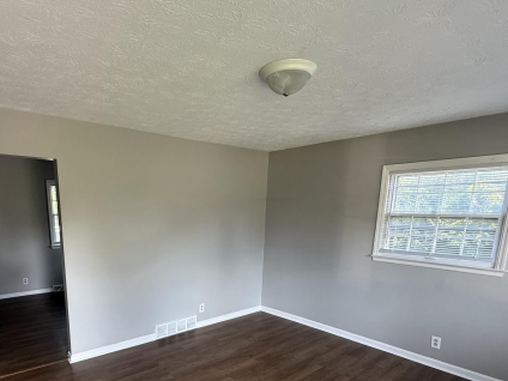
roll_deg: -0.7
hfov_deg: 75.5
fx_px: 323
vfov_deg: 58.8
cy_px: 272
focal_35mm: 22
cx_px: 203
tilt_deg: -10.5
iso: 250
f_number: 2.2
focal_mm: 2.22
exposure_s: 1/99
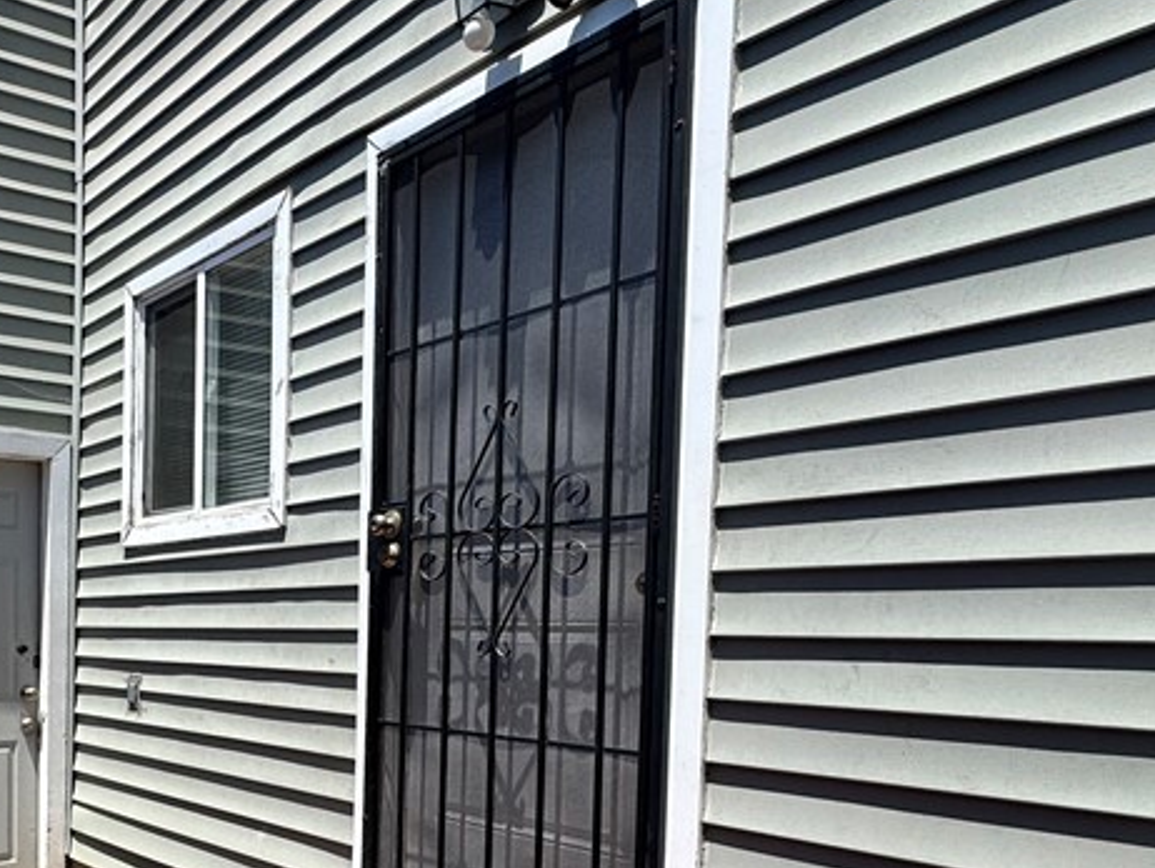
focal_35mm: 31
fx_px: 1035
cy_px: 688
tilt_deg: -3.4
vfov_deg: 43.5
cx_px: 122
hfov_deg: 51.7
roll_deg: -0.4
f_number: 2.2
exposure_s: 1/1927
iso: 50
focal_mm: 2.22
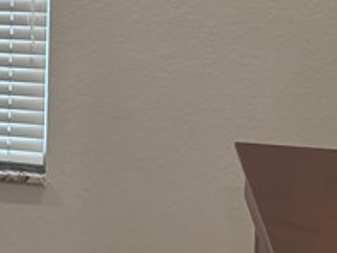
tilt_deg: -5.8
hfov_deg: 11.9
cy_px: -70
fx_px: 1315
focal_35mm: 135
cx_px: -462
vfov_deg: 10.8
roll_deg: +0.3
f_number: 1.6
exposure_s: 1/60
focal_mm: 5.96
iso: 64
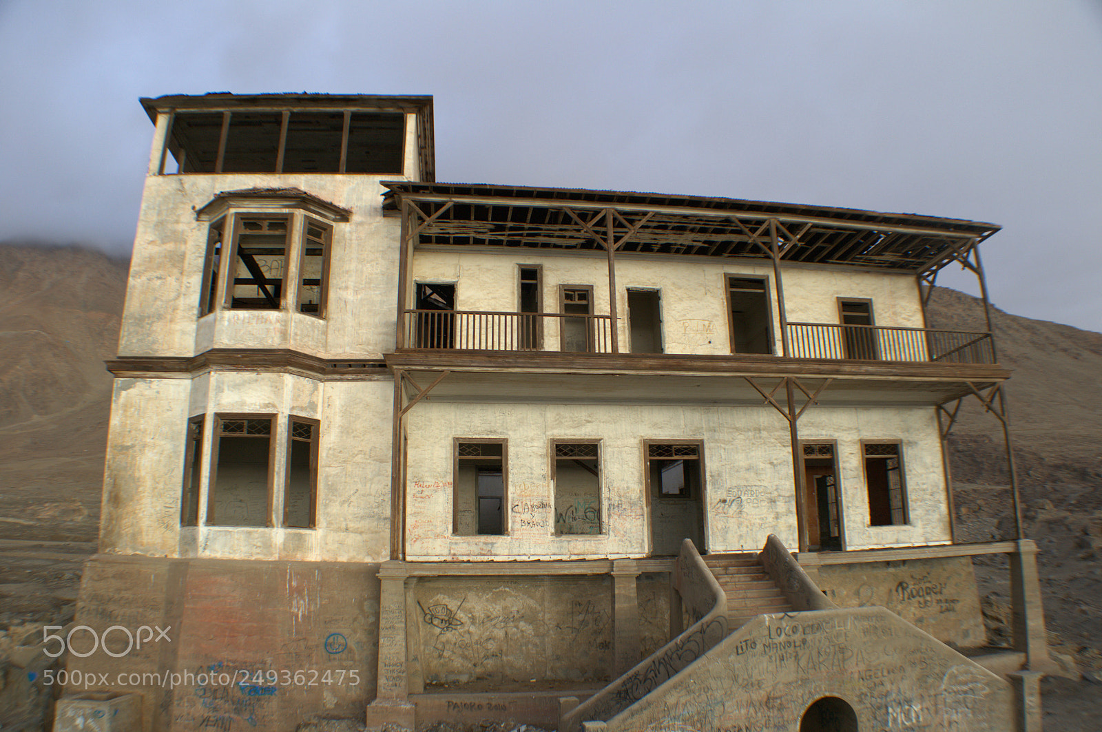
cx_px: 551
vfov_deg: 39.9
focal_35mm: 33
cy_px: 366
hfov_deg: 57.3
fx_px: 1009
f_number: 5.6
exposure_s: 1/125
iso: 125
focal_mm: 22
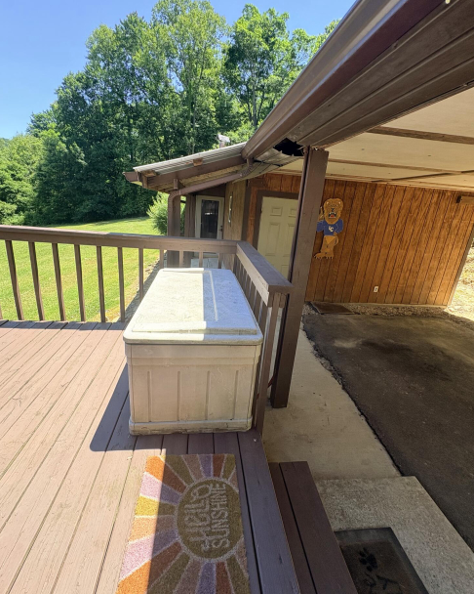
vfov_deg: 96.8
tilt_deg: -16.3
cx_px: 231
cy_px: 284
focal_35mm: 15
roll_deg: -5.2
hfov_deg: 84.0
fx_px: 263
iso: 64
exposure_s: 1/361
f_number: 2.2
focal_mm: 2.22
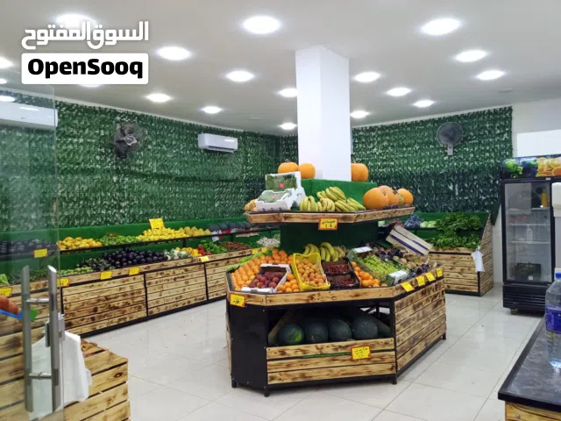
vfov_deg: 58.9
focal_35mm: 23
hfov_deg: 73.9
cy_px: 210
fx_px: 373
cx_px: 280
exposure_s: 1/100
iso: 263
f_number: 1.8
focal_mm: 3.64
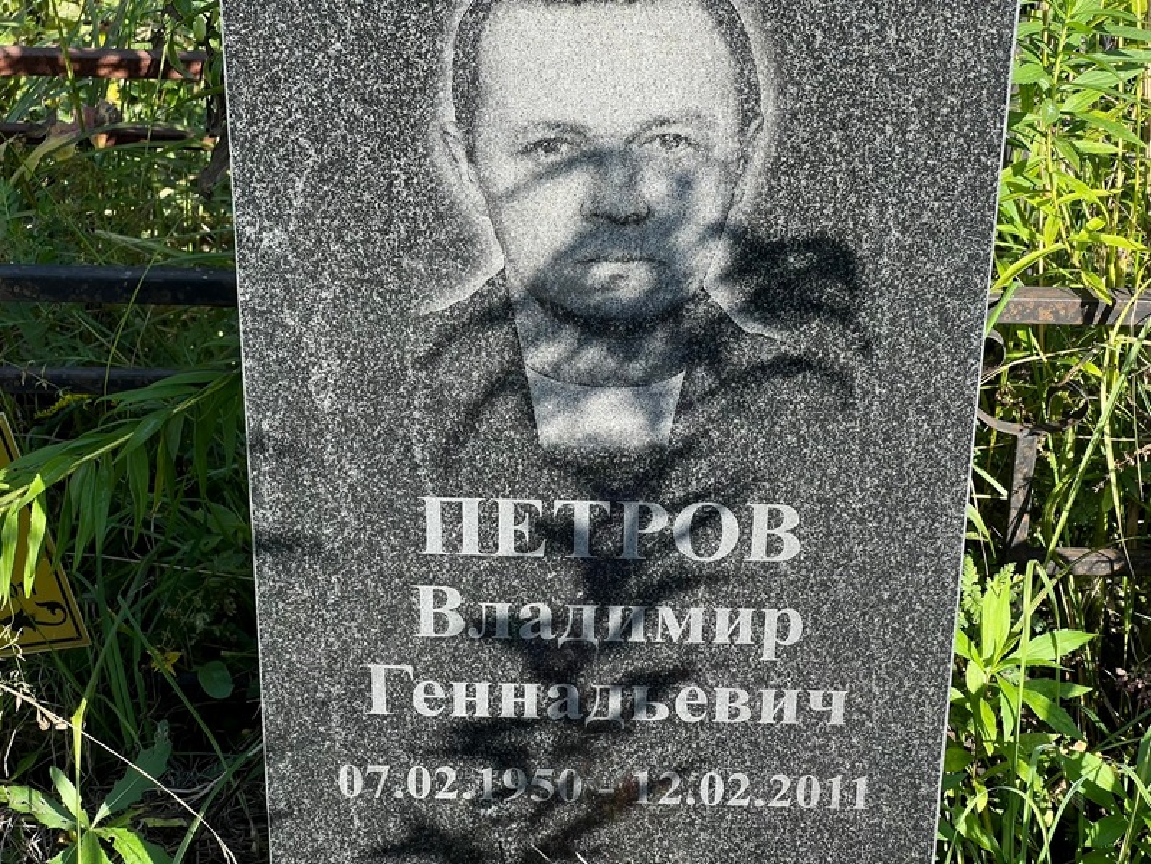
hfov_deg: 25.3
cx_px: 576
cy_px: 432
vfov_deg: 19.1
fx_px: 2560
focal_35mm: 77
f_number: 2.8
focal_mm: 9
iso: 32
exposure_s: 1/256
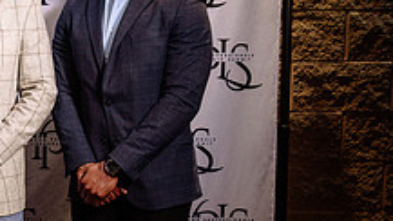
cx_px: -16
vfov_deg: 16.9
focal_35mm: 71
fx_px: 740
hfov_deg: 27.7
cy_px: 155
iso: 500
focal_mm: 24
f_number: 2.8
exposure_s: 1/160
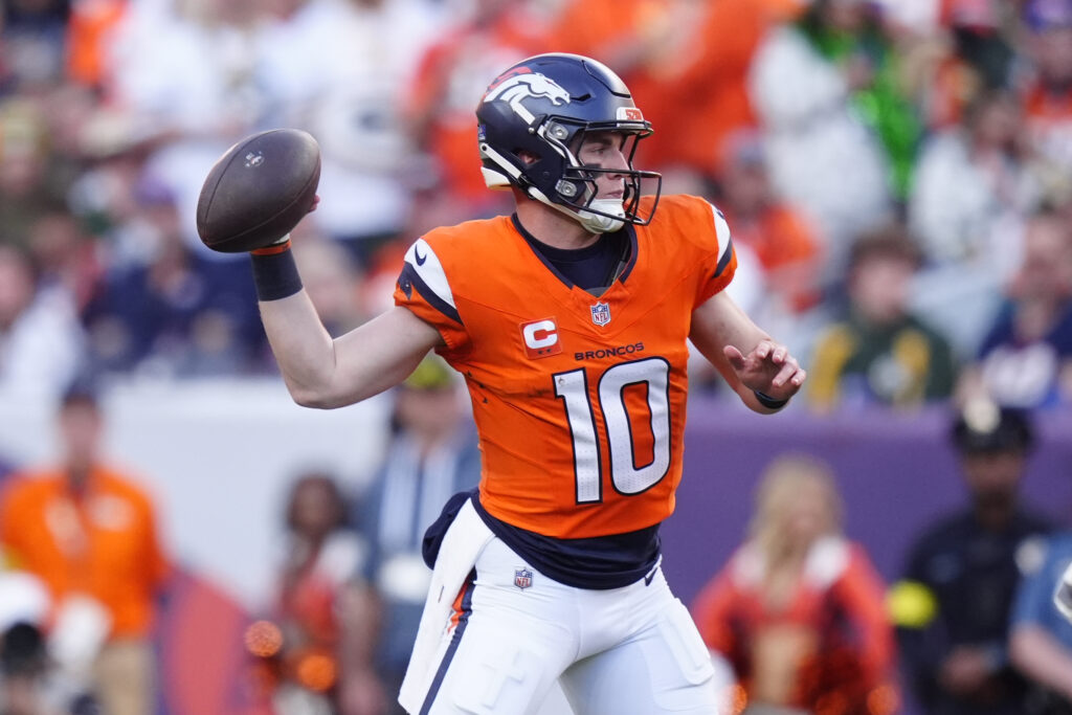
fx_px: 25015
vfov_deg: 1.6
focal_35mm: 840
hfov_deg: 2.5
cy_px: 358
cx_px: 536
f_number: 4
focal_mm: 560
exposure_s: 1/2000
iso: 2000
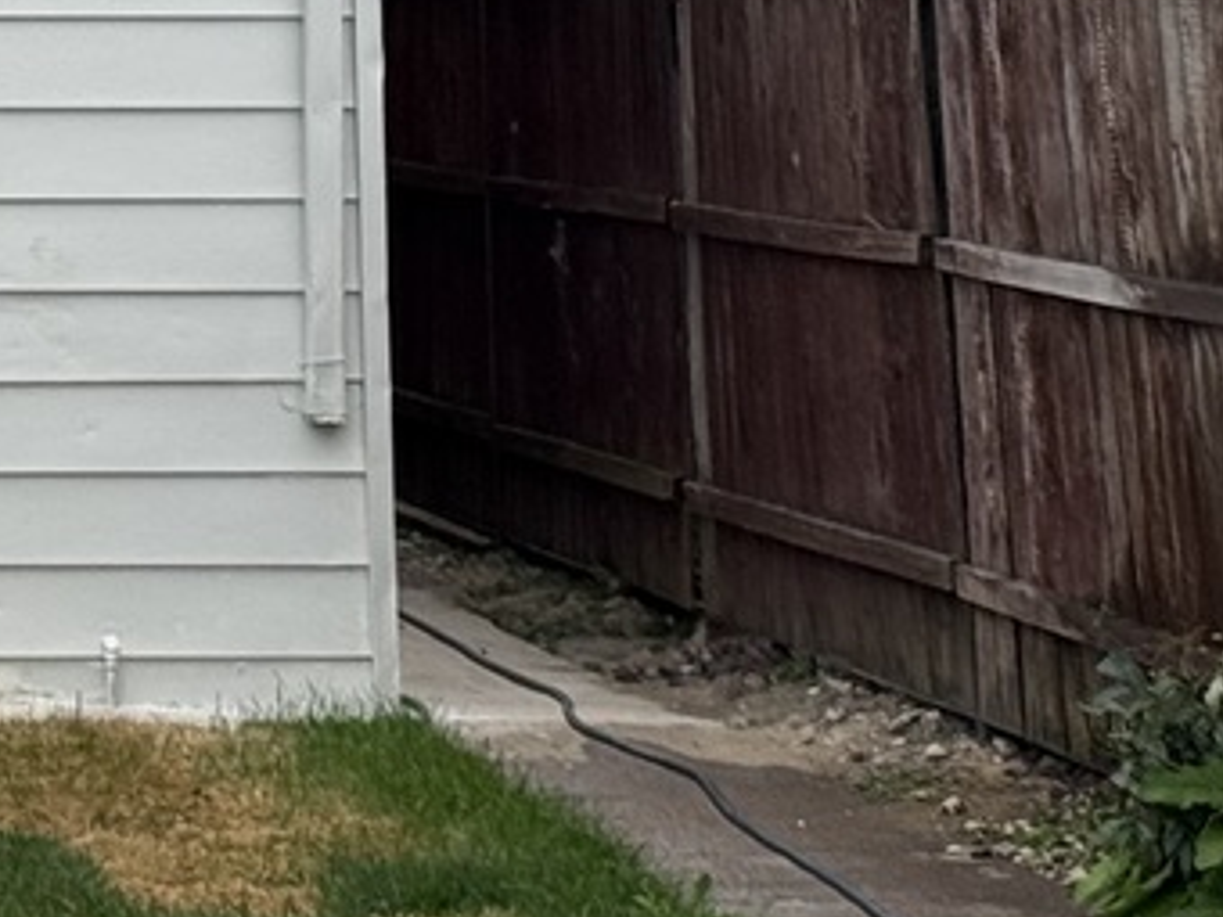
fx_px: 7172
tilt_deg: +5.1
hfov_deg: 9.4
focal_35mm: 203
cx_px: -863
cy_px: -640
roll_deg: +0.2
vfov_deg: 7.2
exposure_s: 1/2976
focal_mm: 6.76
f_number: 1.78
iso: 64
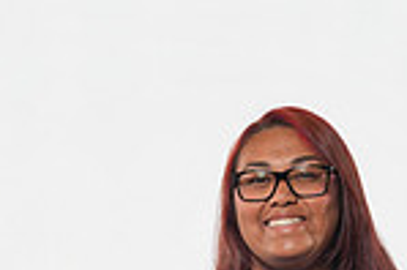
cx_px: 279
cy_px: 605
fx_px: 1810
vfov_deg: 8.0
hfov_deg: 12.8
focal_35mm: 160
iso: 500
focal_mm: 53.1
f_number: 8
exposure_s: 1/125
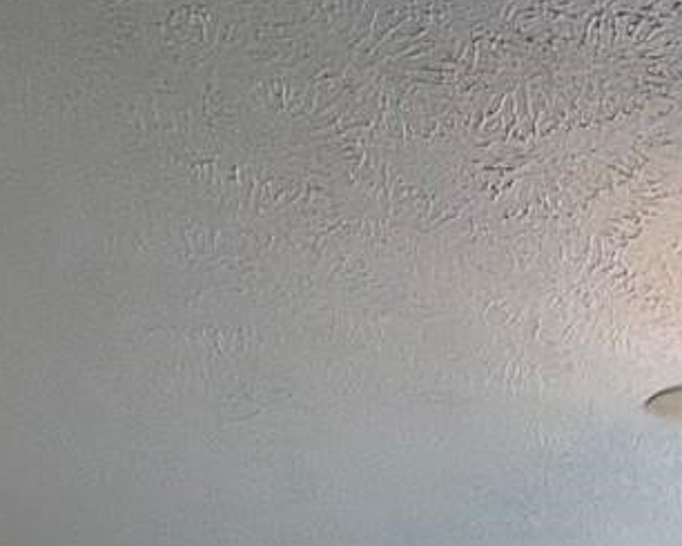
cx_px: 880
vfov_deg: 12.7
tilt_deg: -0.2
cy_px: 1413
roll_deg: +0.2
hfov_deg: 20.6
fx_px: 1716
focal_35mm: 85
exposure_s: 1/120
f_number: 1.8
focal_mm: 1.57
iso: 64
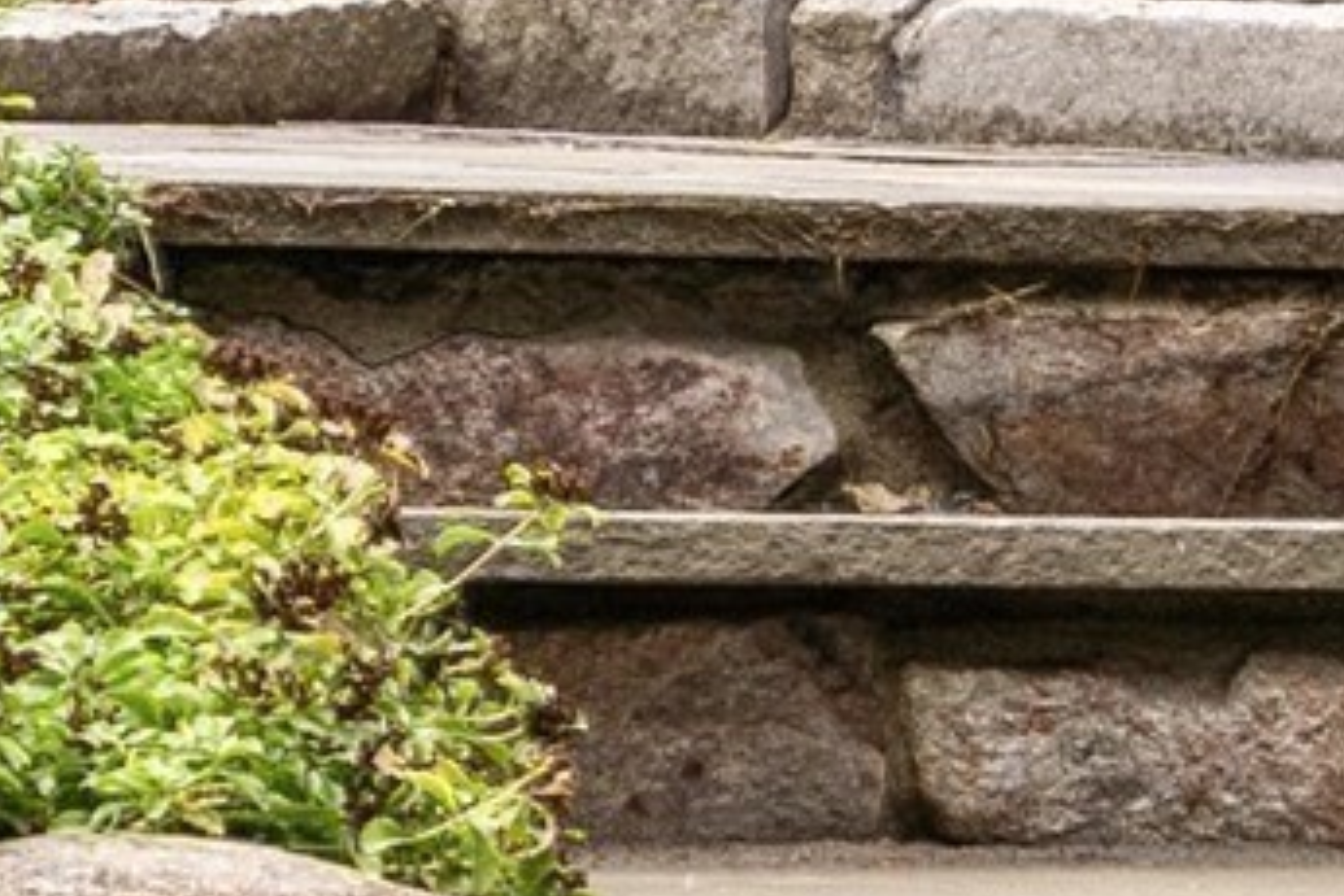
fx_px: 7317
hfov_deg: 10.4
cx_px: 1180
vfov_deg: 7.0
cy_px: 590
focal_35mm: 196
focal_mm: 22
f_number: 8
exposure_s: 1/125
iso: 500
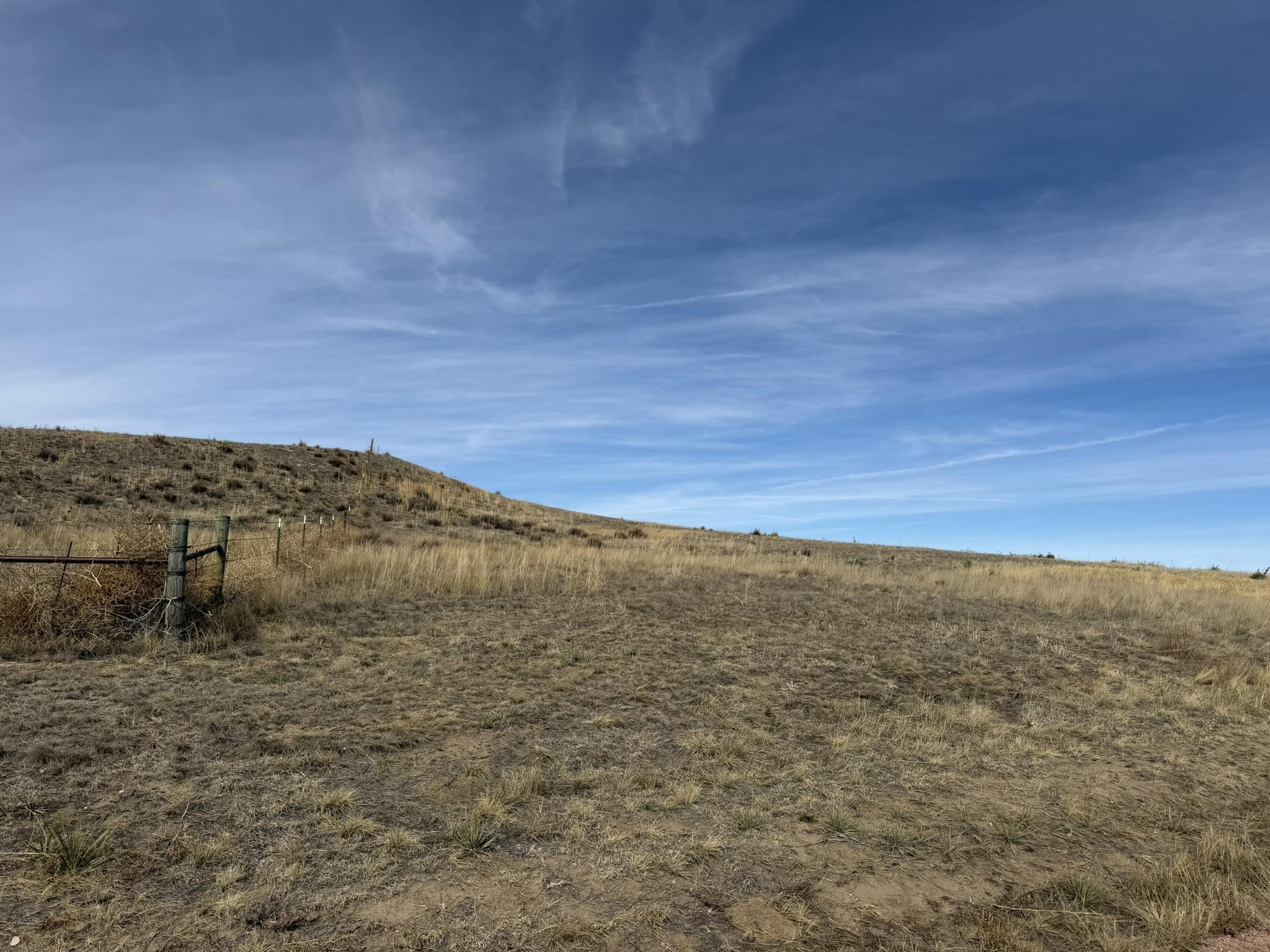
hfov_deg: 71.6
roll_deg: -1.7
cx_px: 635
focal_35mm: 24
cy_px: 476
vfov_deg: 56.8
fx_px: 881
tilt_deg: +8.2
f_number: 1.78
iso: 80
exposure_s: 1/8130
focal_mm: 6.76
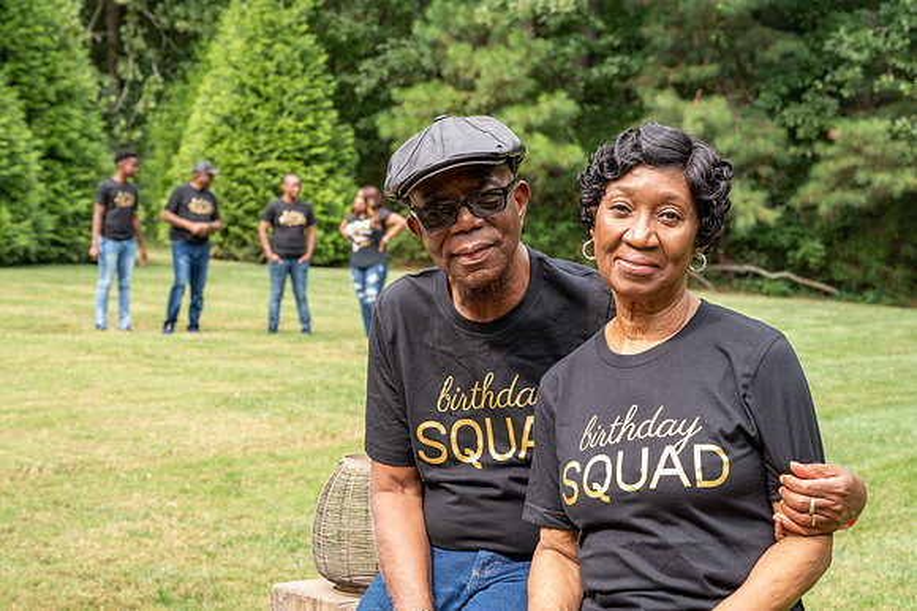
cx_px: 458
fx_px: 1782
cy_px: 306
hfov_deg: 28.9
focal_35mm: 70
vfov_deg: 19.4
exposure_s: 1/125
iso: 400
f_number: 8
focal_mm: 70
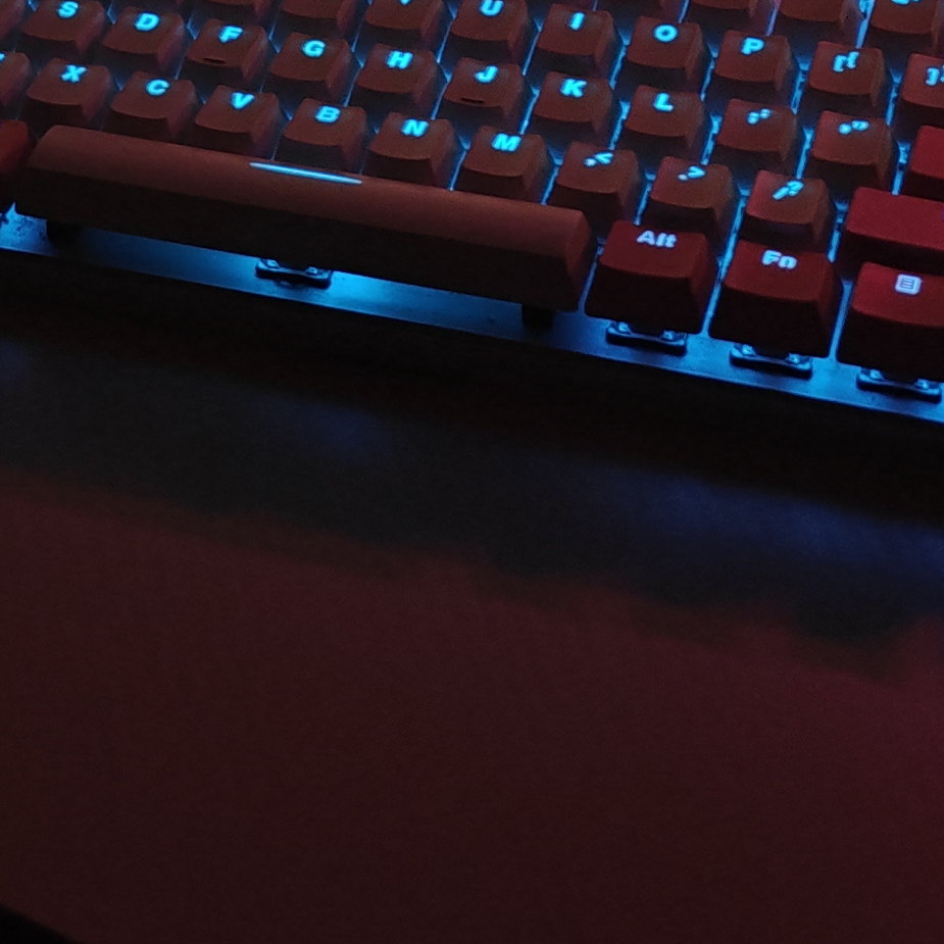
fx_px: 2777
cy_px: -881
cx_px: 441
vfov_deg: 15.7
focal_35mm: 90
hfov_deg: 19.3
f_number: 1.6
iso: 200
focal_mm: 6.06
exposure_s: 1/50
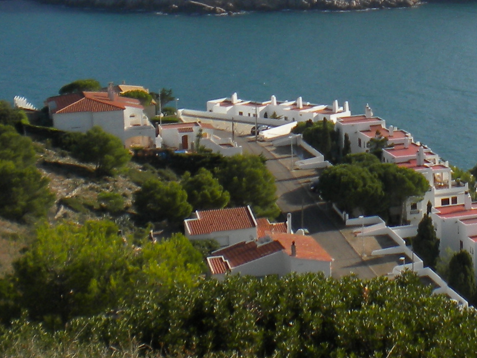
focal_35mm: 110
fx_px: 1516
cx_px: 482
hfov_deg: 17.4
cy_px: 0
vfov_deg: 13.3
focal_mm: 6.3
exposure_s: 1/661
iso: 80
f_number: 4.6
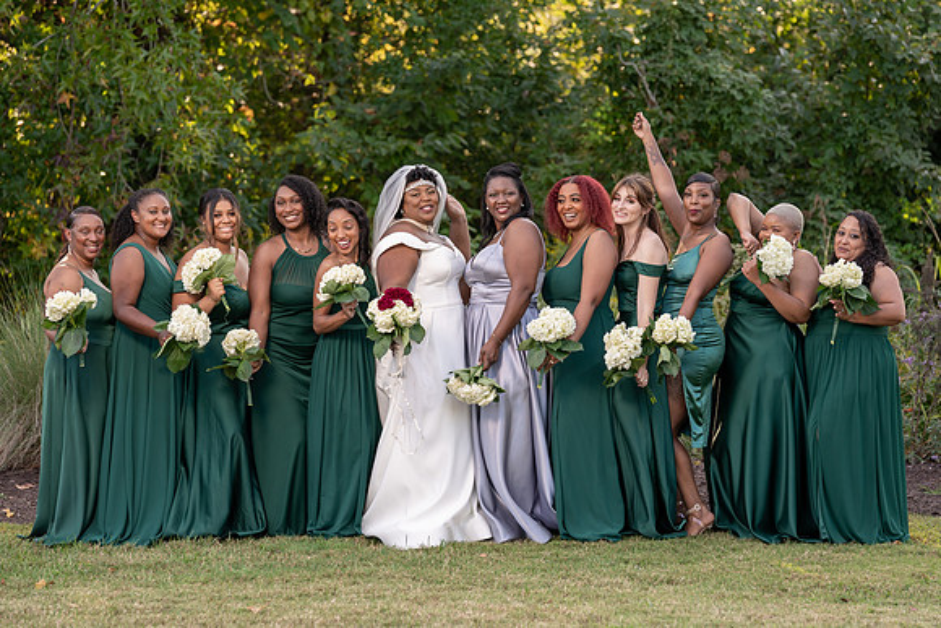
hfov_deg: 13.3
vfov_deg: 8.9
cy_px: 328
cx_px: 493
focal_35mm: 154
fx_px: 4035
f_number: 4
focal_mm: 147
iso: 160
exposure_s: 1/200
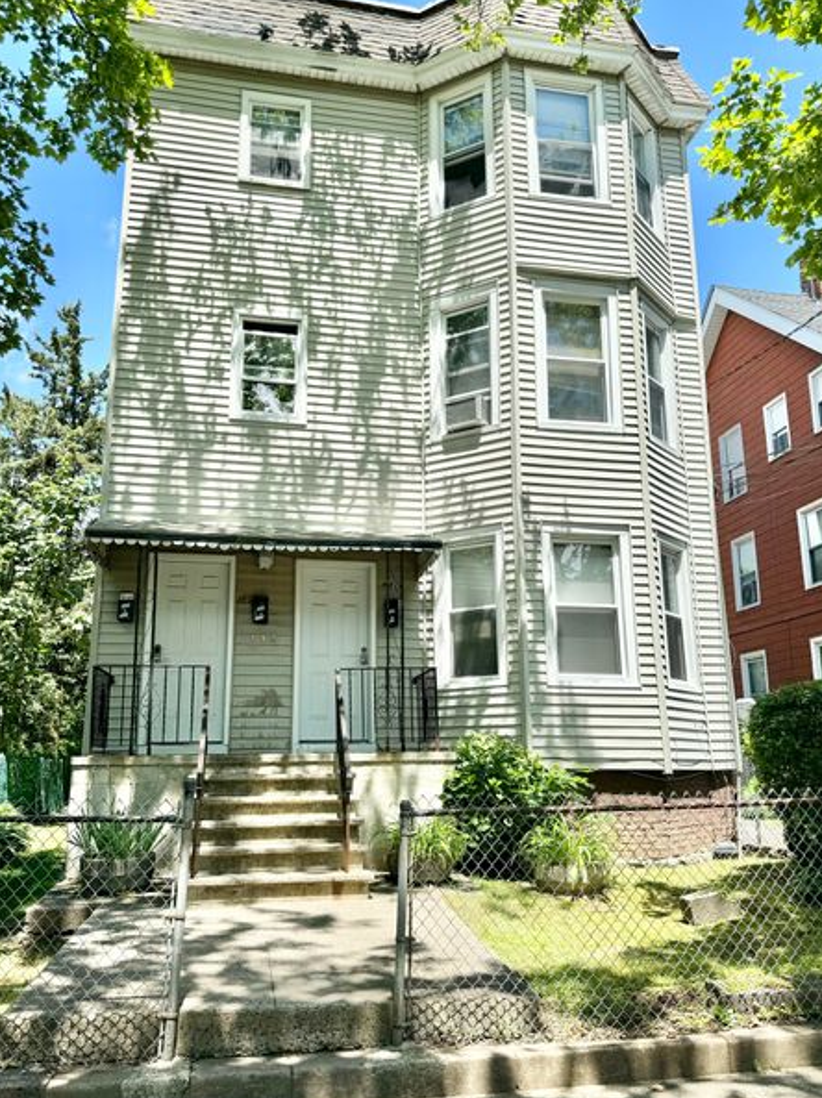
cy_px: 580
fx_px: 856
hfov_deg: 51.3
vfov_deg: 65.3
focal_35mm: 27
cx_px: 400
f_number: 1.78
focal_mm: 6.76
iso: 80
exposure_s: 1/2959
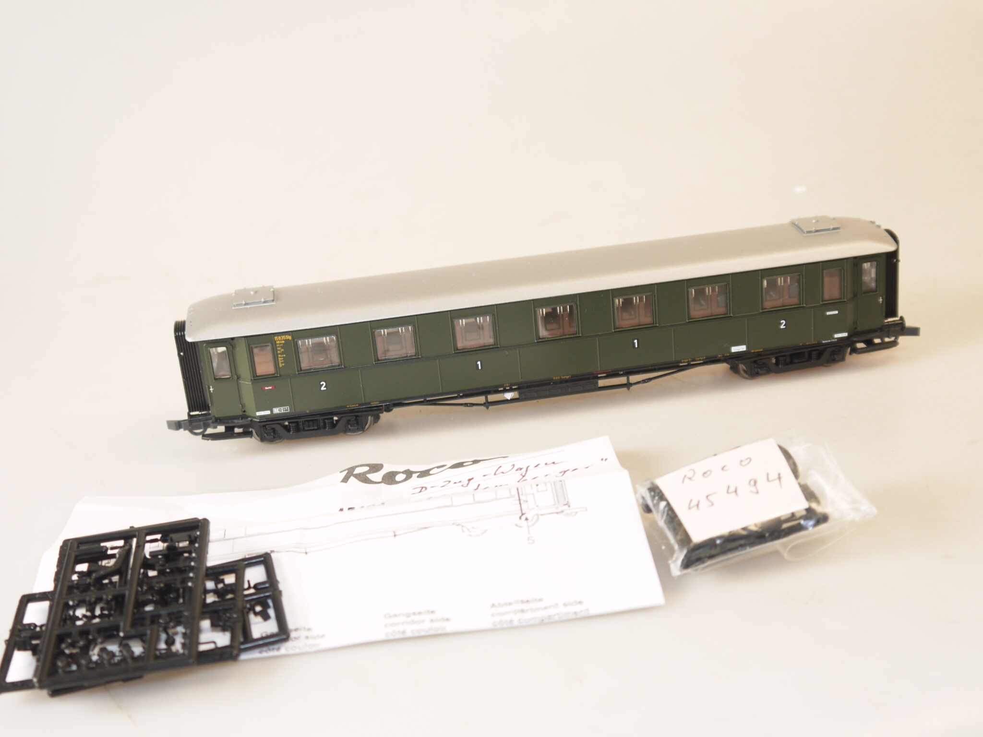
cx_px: 492
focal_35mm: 51
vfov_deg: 28.6
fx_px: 1448
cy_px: 368
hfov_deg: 37.5
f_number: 4.1
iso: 100
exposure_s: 1/40
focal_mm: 18
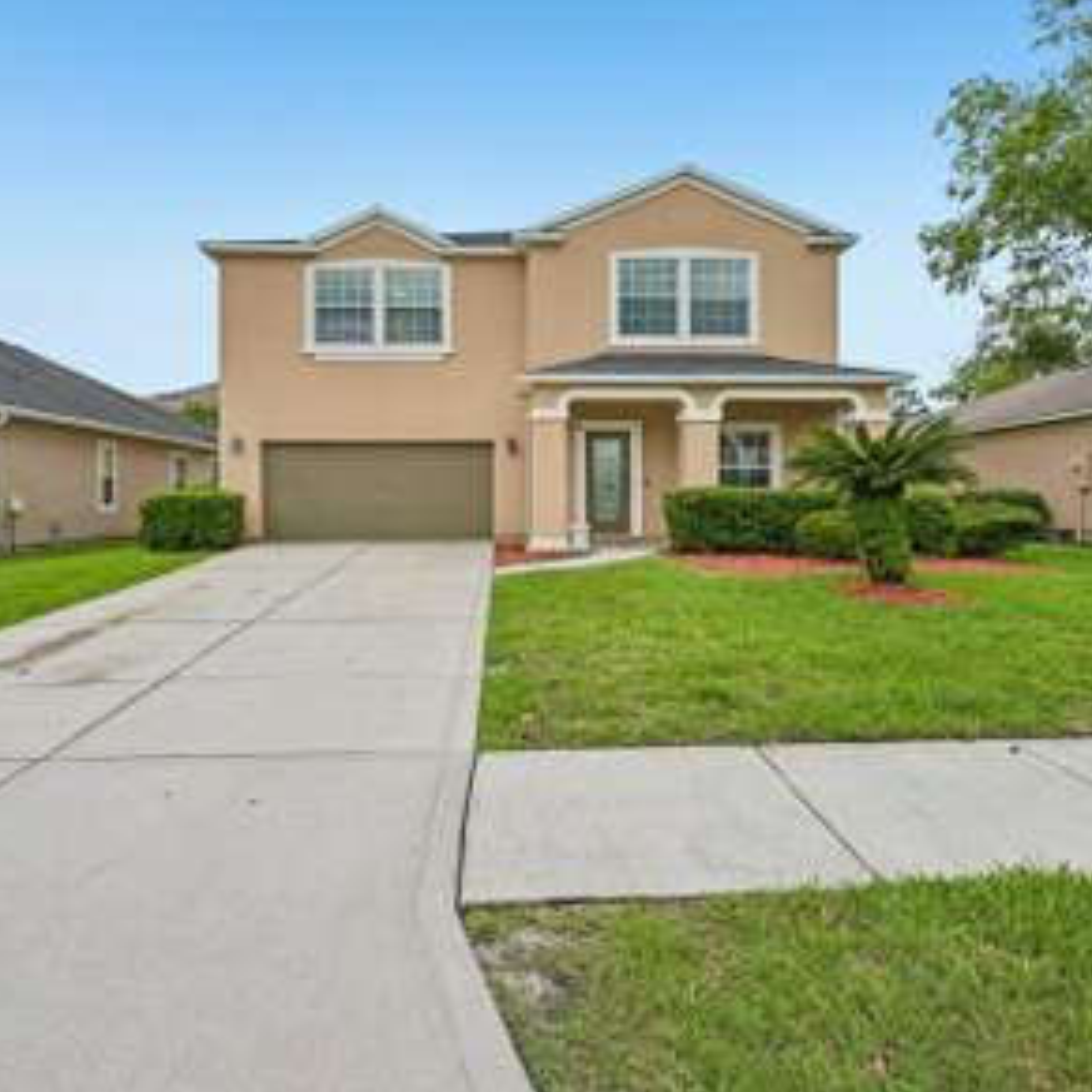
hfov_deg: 72.1
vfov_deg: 72.0
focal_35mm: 21
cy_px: 497
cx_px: 525
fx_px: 749
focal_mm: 15
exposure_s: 1/350
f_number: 8
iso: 100
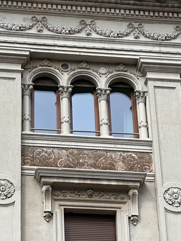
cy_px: 195
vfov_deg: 13.9
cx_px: 82
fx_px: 983
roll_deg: +0.8
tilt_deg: +32.7
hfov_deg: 10.5
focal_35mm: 141
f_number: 2.8
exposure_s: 1/404
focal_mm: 9
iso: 32
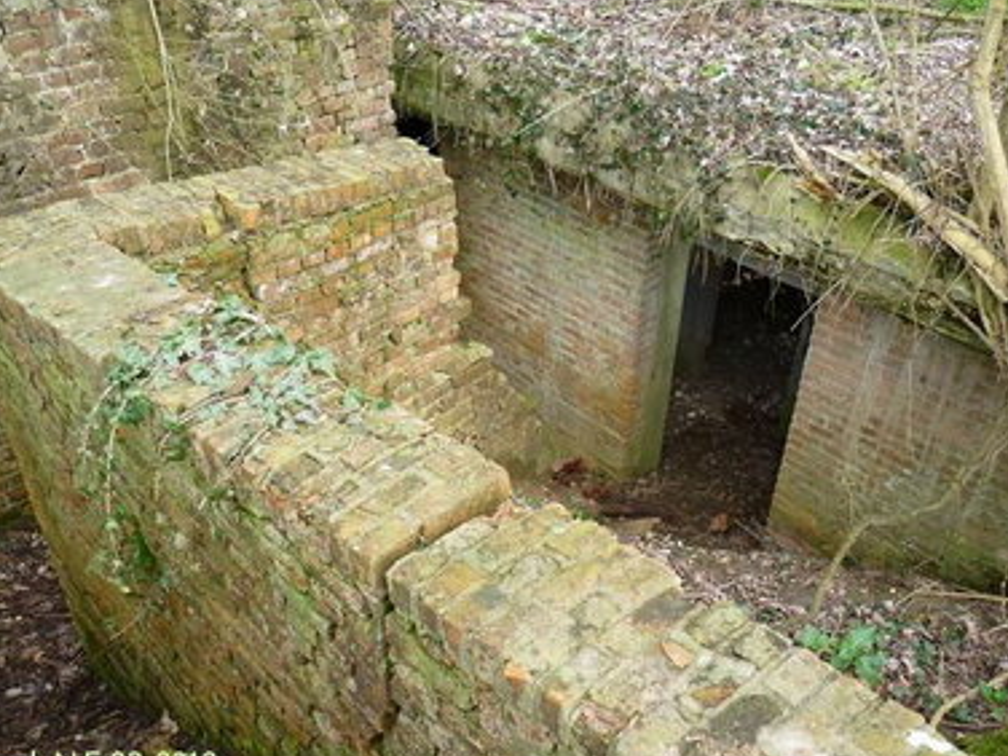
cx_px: 491
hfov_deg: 55.3
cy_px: 381
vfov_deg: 42.9
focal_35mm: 33
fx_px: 961
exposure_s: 1/60
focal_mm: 5.5
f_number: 2.8
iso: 80
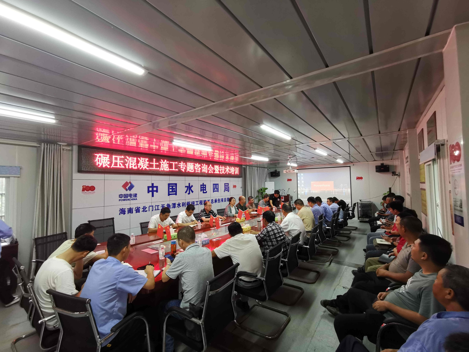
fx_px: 217
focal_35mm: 16
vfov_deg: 78.1
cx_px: 234
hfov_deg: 94.5
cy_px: 176
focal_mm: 2.35
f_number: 2.2
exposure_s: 1/50
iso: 320
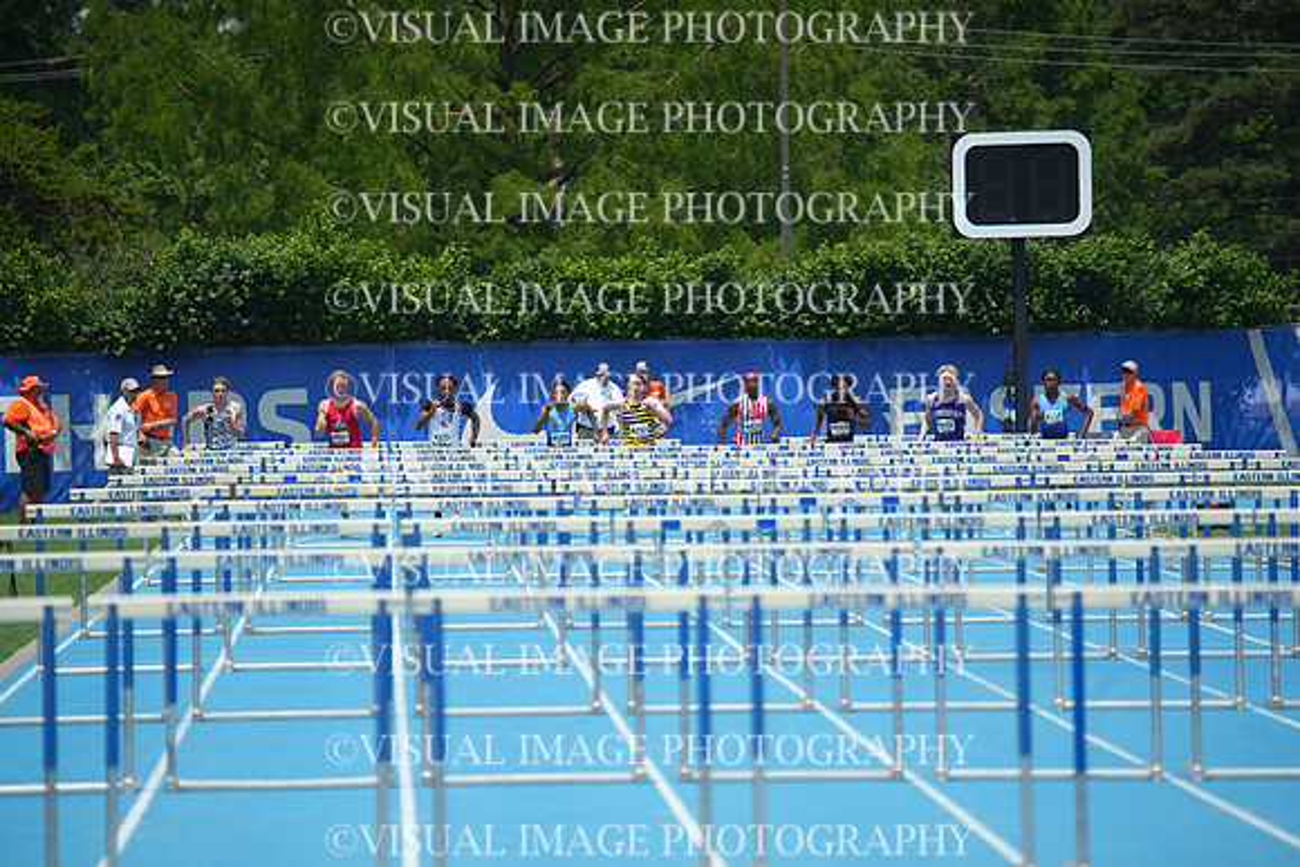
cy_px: 434
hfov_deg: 6.6
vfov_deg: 4.4
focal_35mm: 310
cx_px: 650
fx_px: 11197
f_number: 5.6
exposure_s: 1/2500
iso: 400
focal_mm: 310
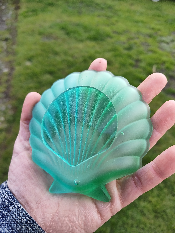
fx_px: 161
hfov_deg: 56.9
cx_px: 88
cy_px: 116
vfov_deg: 71.5
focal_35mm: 24
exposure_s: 1/157
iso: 50
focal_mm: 5.56
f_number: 1.88
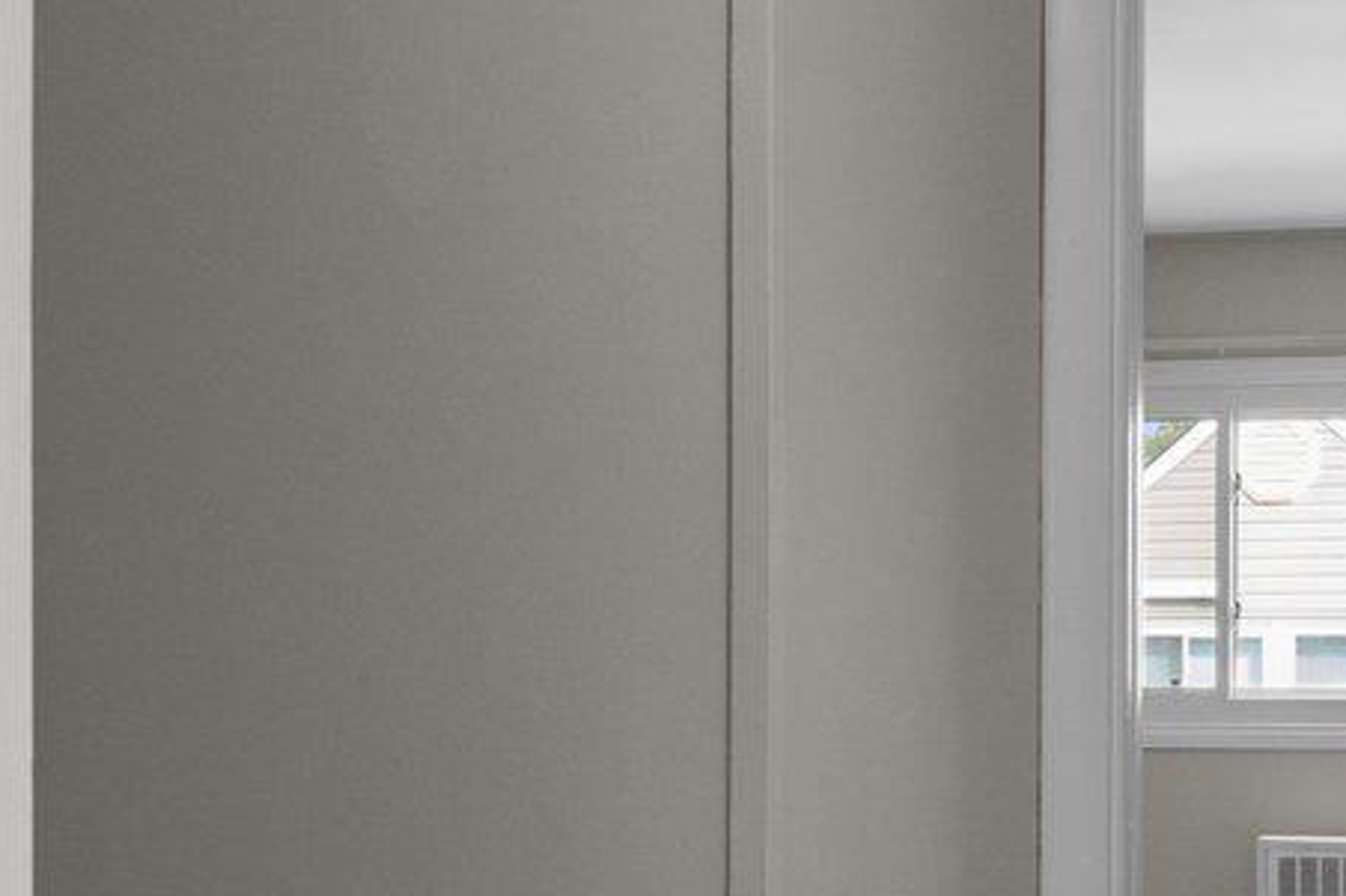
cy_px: 808
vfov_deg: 17.4
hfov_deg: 26.2
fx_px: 2878
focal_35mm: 77
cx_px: 890
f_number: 8
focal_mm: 17
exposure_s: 1/25
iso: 400
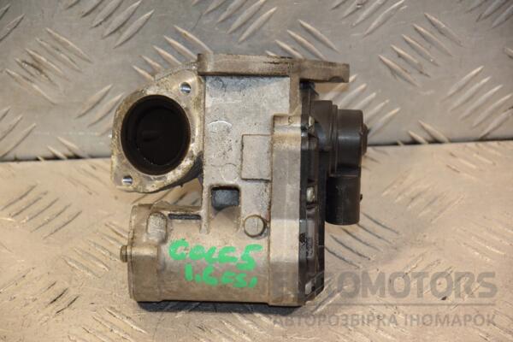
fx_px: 2244
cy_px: 171
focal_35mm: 158
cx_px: 256
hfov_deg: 13.0
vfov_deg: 8.7
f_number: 5.6
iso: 800
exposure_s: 1/200
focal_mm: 105
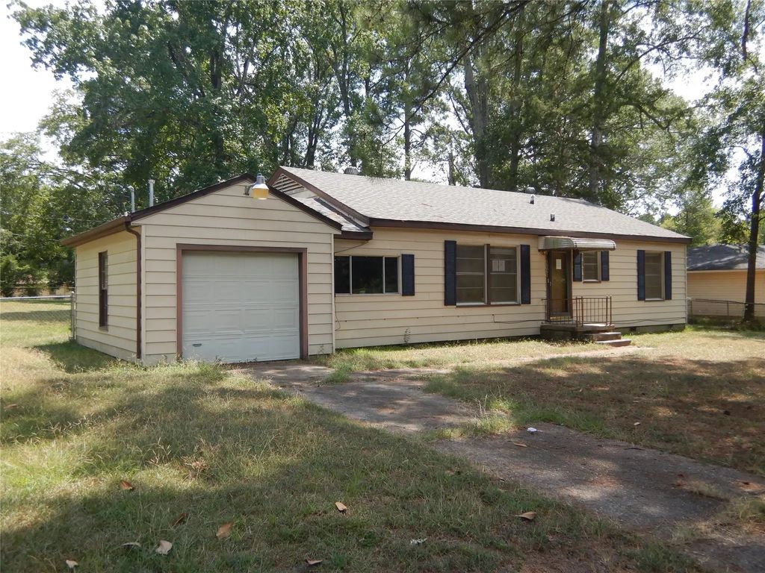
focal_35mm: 29
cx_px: 382
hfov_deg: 61.7
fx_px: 641
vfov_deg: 48.2
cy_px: 286
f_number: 2.8
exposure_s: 1/800
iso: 125
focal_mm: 5.1
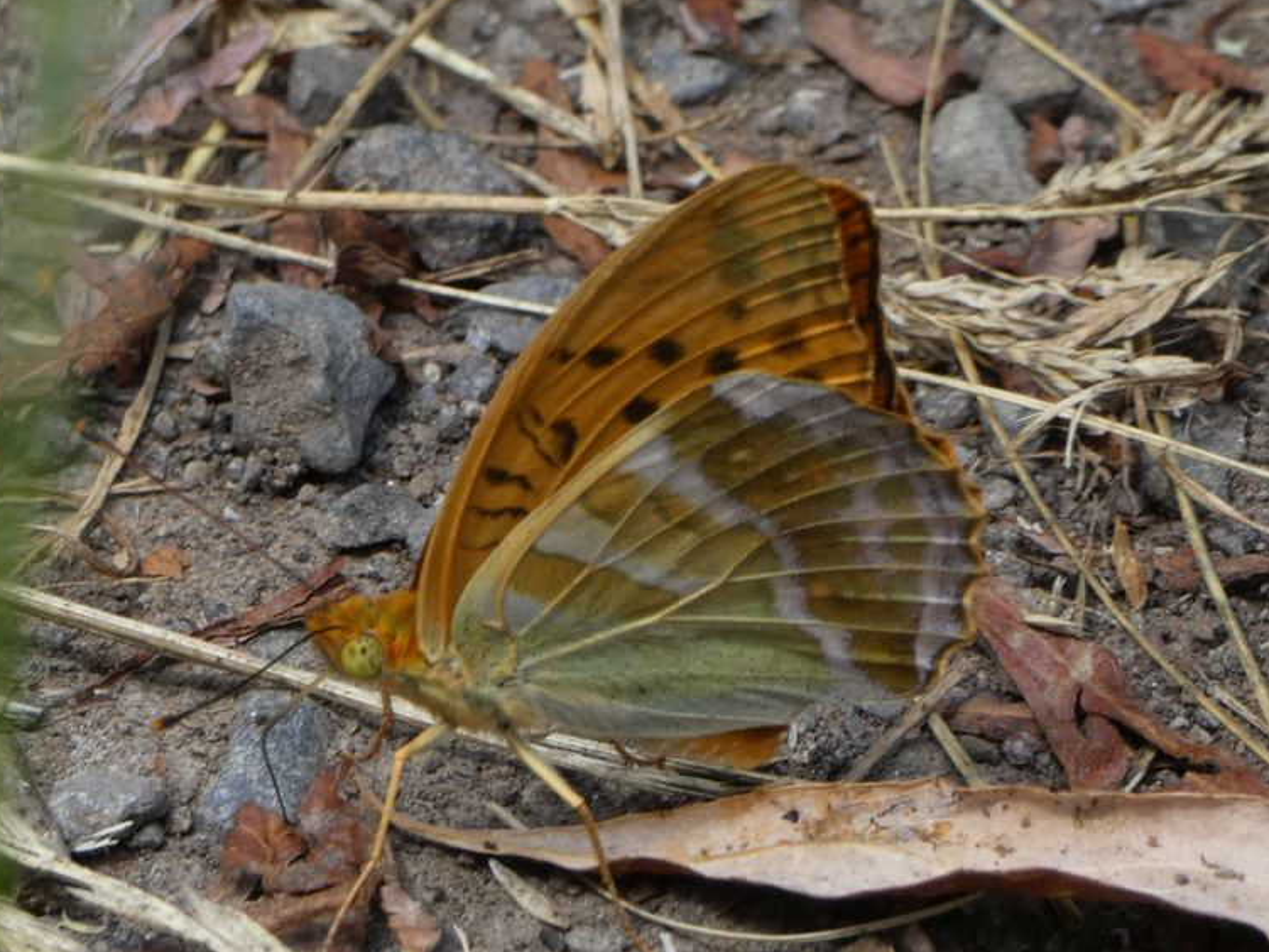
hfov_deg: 5.6
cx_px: 562
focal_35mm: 351
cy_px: 495
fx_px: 12865
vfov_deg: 4.2
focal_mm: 55.4
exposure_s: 1/80
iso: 100
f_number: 5.6
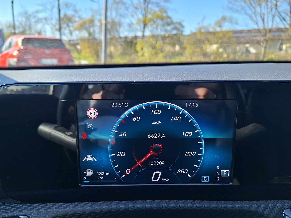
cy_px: 123
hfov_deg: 65.3
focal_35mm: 27
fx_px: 227
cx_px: 147
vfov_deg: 51.2
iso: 40
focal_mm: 5.54
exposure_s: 1/214
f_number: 1.8
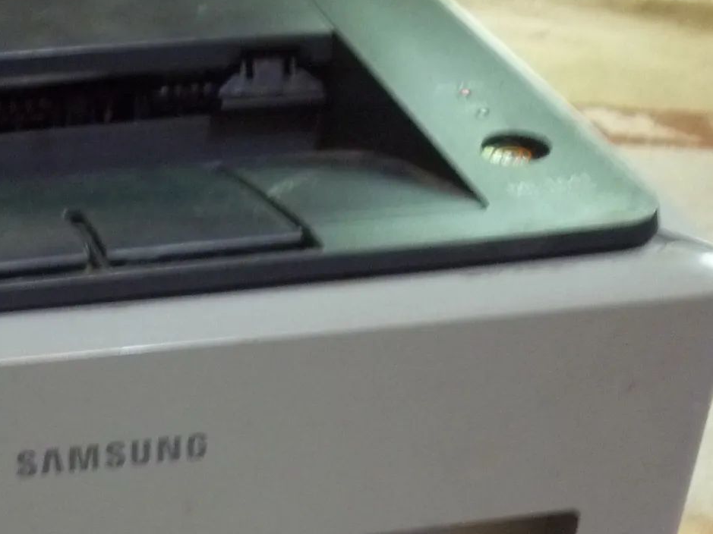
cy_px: 540
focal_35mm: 72
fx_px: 1483
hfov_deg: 26.1
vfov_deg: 19.8
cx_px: 57
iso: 400
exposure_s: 1/8
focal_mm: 5.5
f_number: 2.8
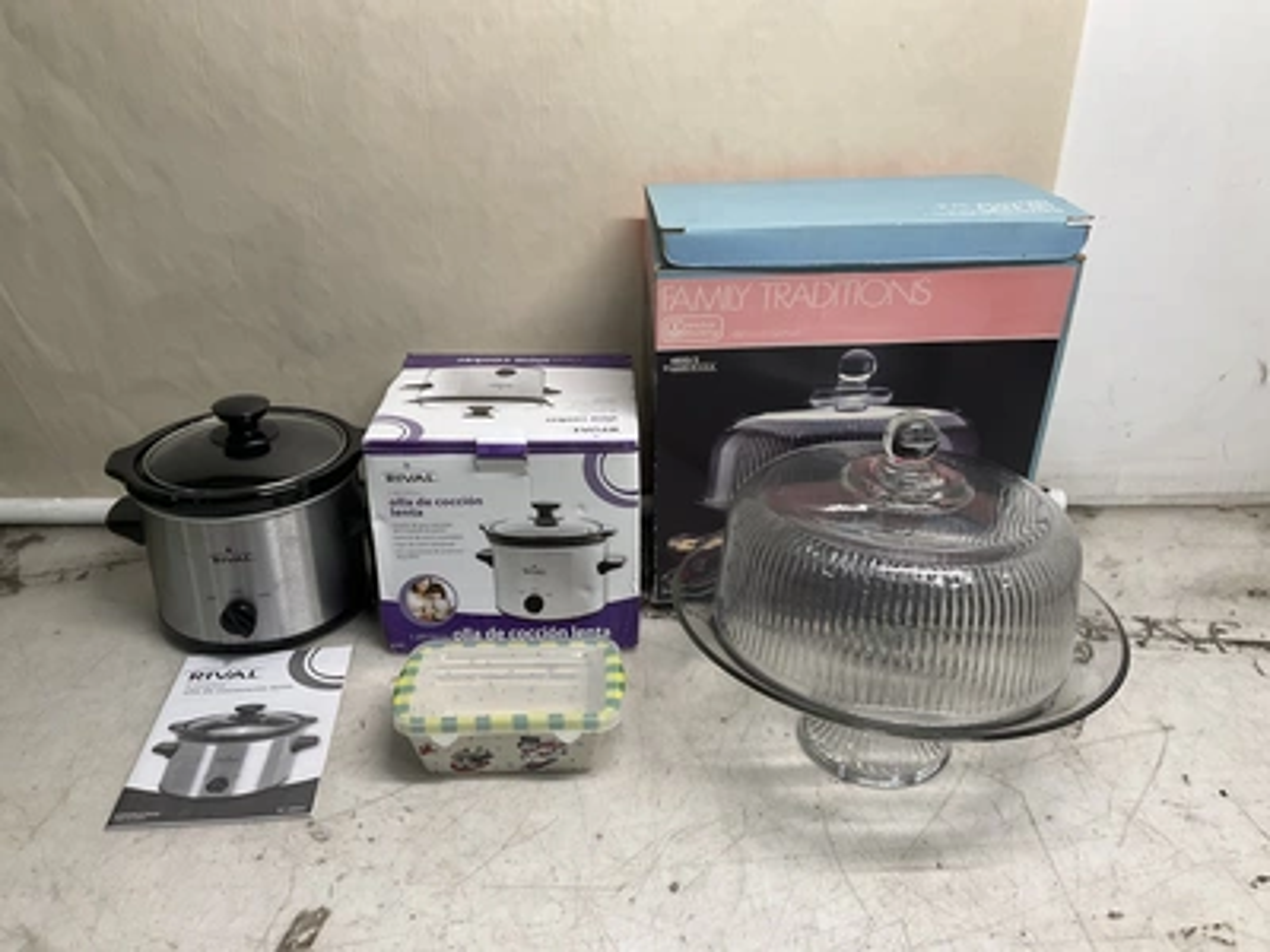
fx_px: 1064
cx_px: 635
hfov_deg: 61.7
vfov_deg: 48.2
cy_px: 476
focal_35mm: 29
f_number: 1.8
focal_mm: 3
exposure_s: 1/120
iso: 64
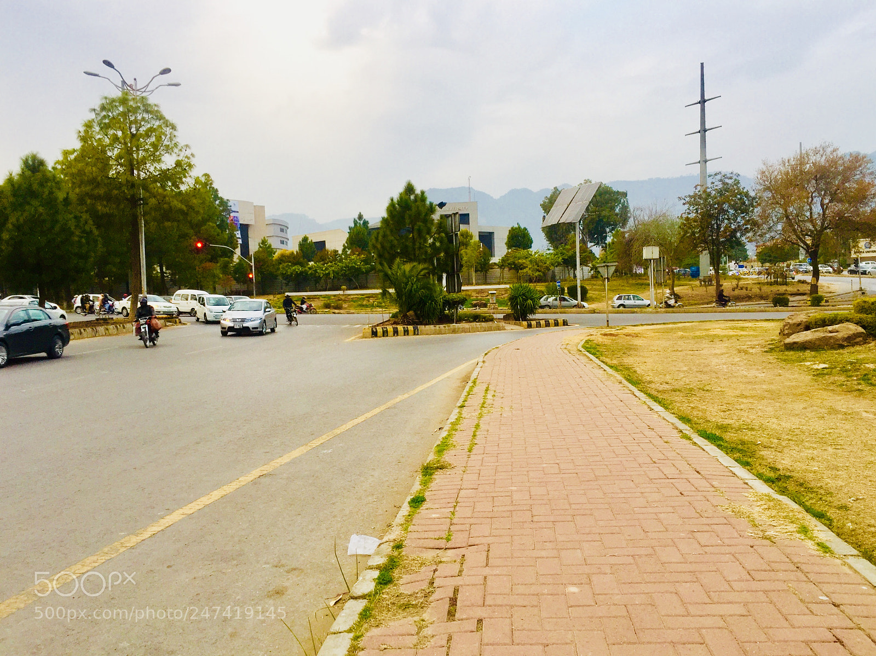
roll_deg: +2.2
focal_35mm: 29
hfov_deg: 61.7
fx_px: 734
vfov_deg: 48.2
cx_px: 438
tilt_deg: -2.8
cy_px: 328
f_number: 2.2
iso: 32
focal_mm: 4.15
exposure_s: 1/100
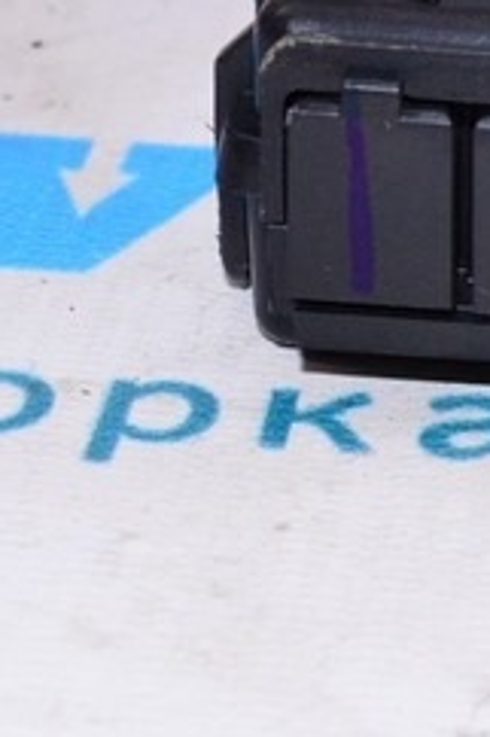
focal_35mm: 165
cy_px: 175
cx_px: 919
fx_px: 3373
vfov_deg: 12.4
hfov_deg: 8.0
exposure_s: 1/160
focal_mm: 26
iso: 1600
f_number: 8
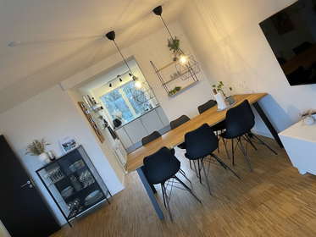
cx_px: 158
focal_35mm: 26
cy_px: 118
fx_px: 237
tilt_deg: -5.7
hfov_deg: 67.3
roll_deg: +29.4
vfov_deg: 53.1
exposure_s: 1/50
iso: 125
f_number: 1.6
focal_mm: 4.2
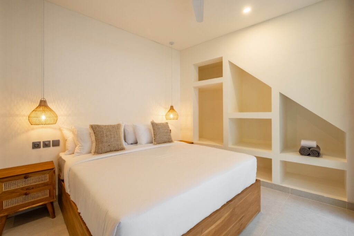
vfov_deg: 77.3
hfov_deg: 100.4
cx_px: 177
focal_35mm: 15
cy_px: 118
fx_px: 148
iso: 640
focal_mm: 10
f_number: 9
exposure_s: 1/30
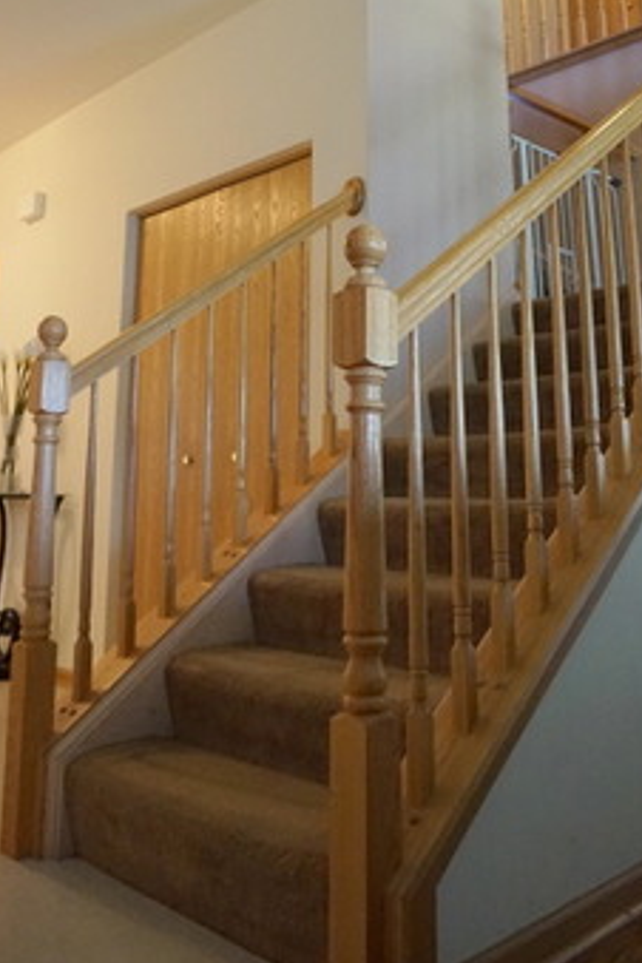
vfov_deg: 54.5
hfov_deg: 38.9
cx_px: 338
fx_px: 909
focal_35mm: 34
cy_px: 310
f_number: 3.5
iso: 3200
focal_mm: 16
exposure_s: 1/160
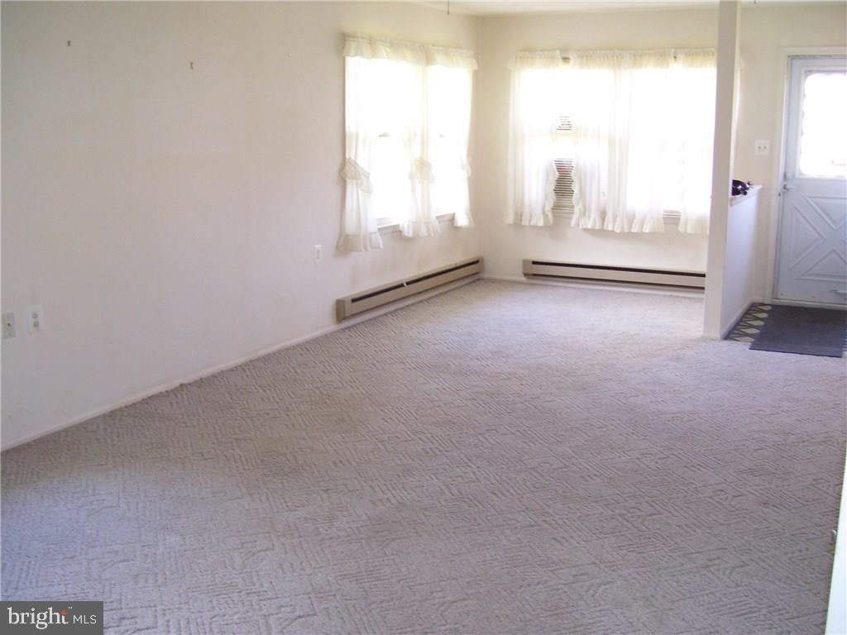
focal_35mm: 37
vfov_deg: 38.7
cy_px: 318
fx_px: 905
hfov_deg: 50.1
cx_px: 424
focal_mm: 6
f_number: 2.7
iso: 125
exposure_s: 1/45
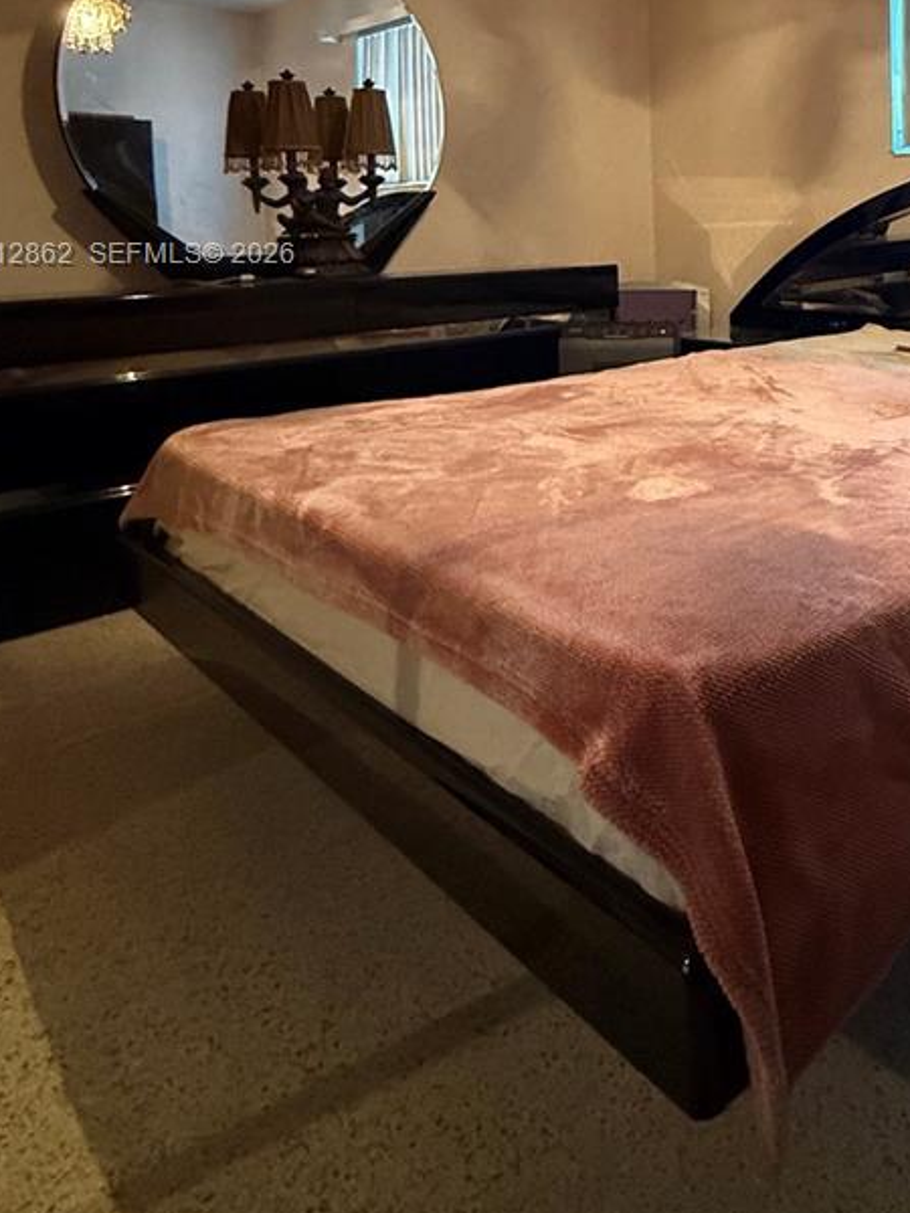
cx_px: 831
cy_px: 257
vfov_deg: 58.9
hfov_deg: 44.9
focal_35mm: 28
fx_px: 981
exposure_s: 1/60
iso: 1000
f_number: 2.2
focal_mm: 2.22
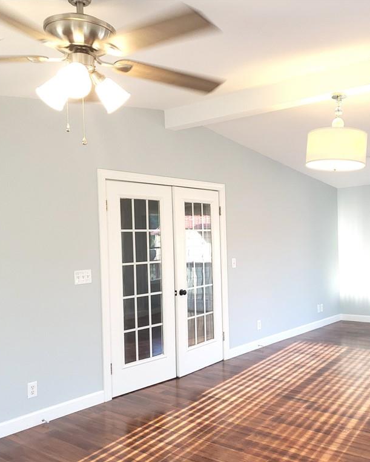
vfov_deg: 52.8
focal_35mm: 34
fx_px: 465
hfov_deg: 42.4
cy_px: 230
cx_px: 262
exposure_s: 1/120
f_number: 1.5
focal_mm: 4.3
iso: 100
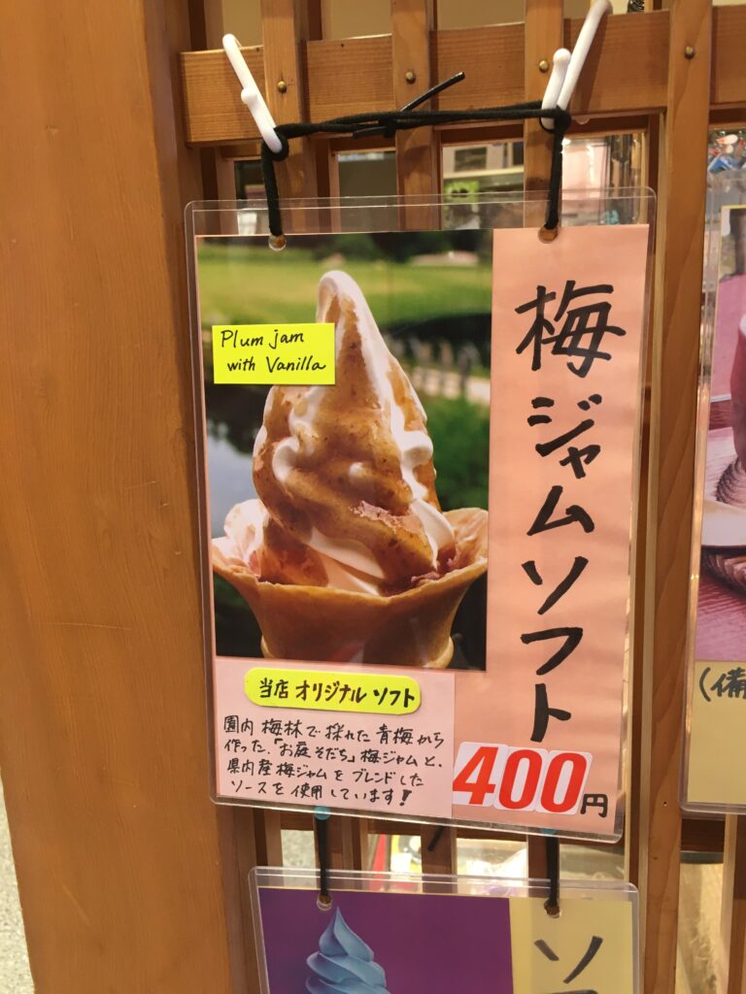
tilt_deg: -12.0
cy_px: 497
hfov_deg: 48.2
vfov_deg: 61.7
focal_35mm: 29
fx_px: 833
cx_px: 373
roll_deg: +2.6
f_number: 2.2
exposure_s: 1/30
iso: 80
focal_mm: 4.15
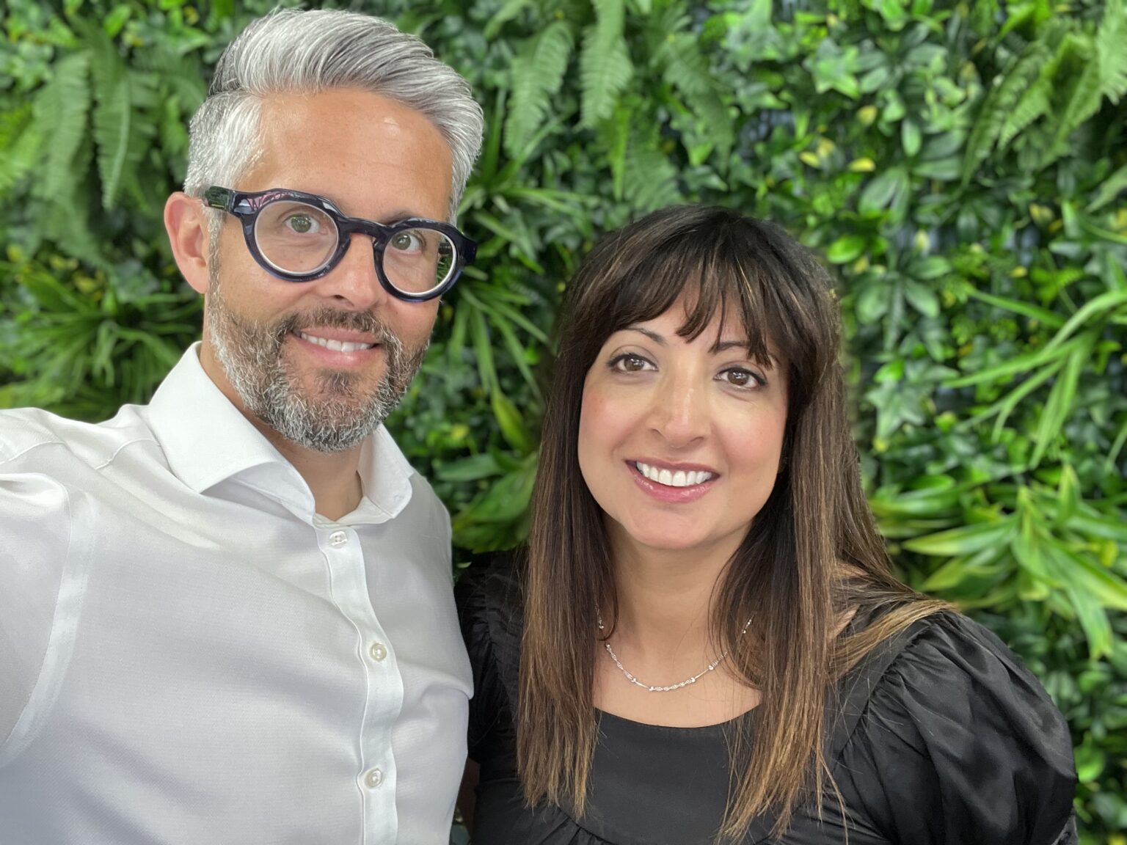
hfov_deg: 60.0
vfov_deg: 46.8
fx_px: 977
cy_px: 422
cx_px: 564
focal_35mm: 30
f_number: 2.2
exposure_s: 1/60
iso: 125
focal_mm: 2.71
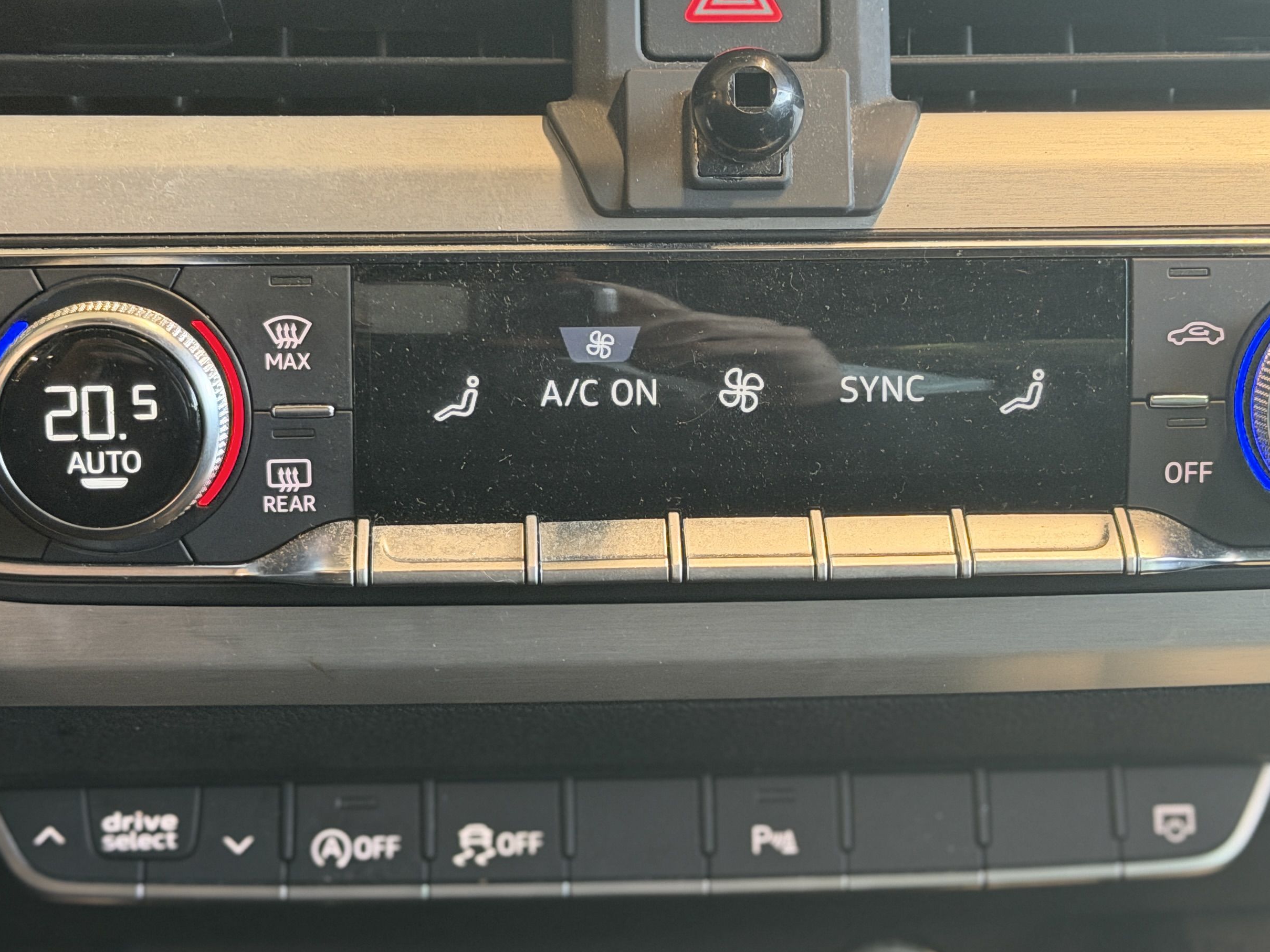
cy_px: 439
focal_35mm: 80
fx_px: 2935
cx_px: 711
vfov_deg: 18.4
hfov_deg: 24.4
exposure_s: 1/40
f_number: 1.78
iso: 320
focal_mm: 6.76
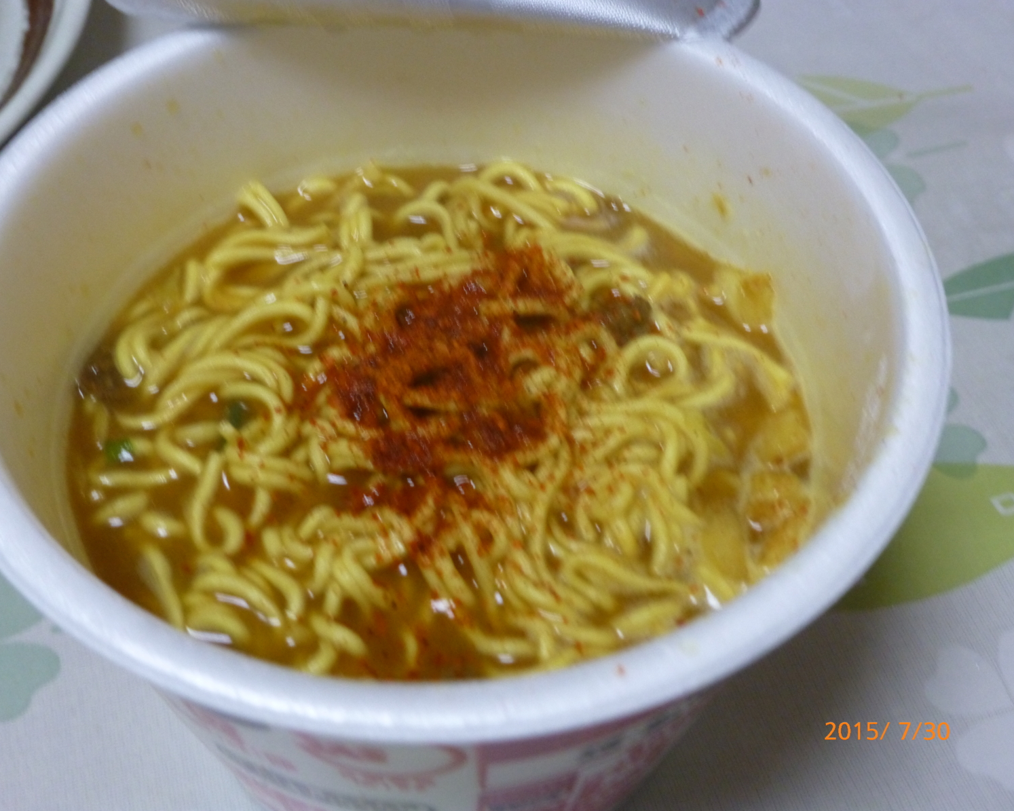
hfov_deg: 40.3
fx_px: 1380
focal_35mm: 46
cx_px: 476
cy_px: 405
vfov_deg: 32.7
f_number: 4.1
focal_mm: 7.9
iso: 400
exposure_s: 1/15
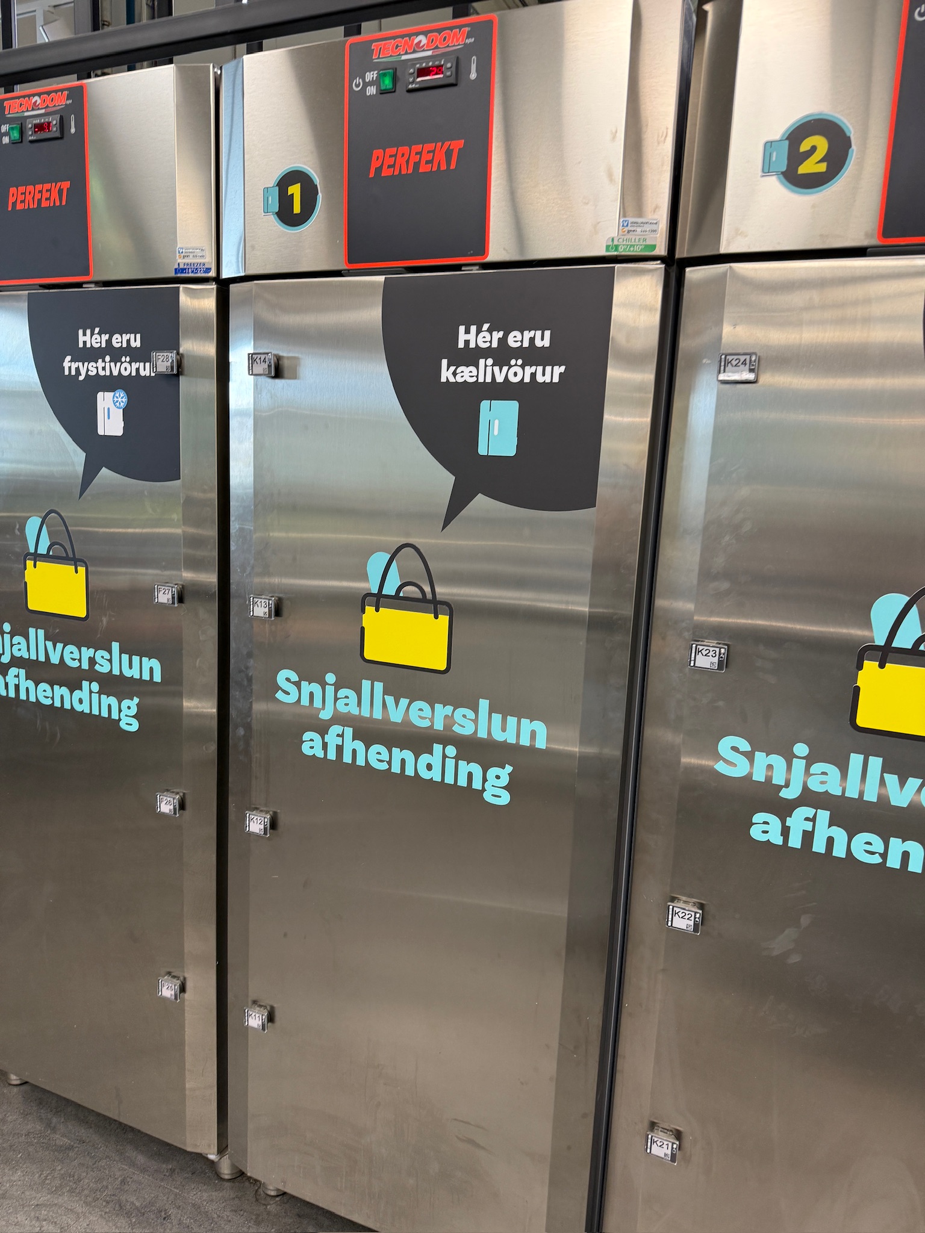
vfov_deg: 71.6
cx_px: 462
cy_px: 616
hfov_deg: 56.8
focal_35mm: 24
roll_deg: -2.6
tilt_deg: -9.4
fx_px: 855
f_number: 1.78
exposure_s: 1/100
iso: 160
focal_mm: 6.76
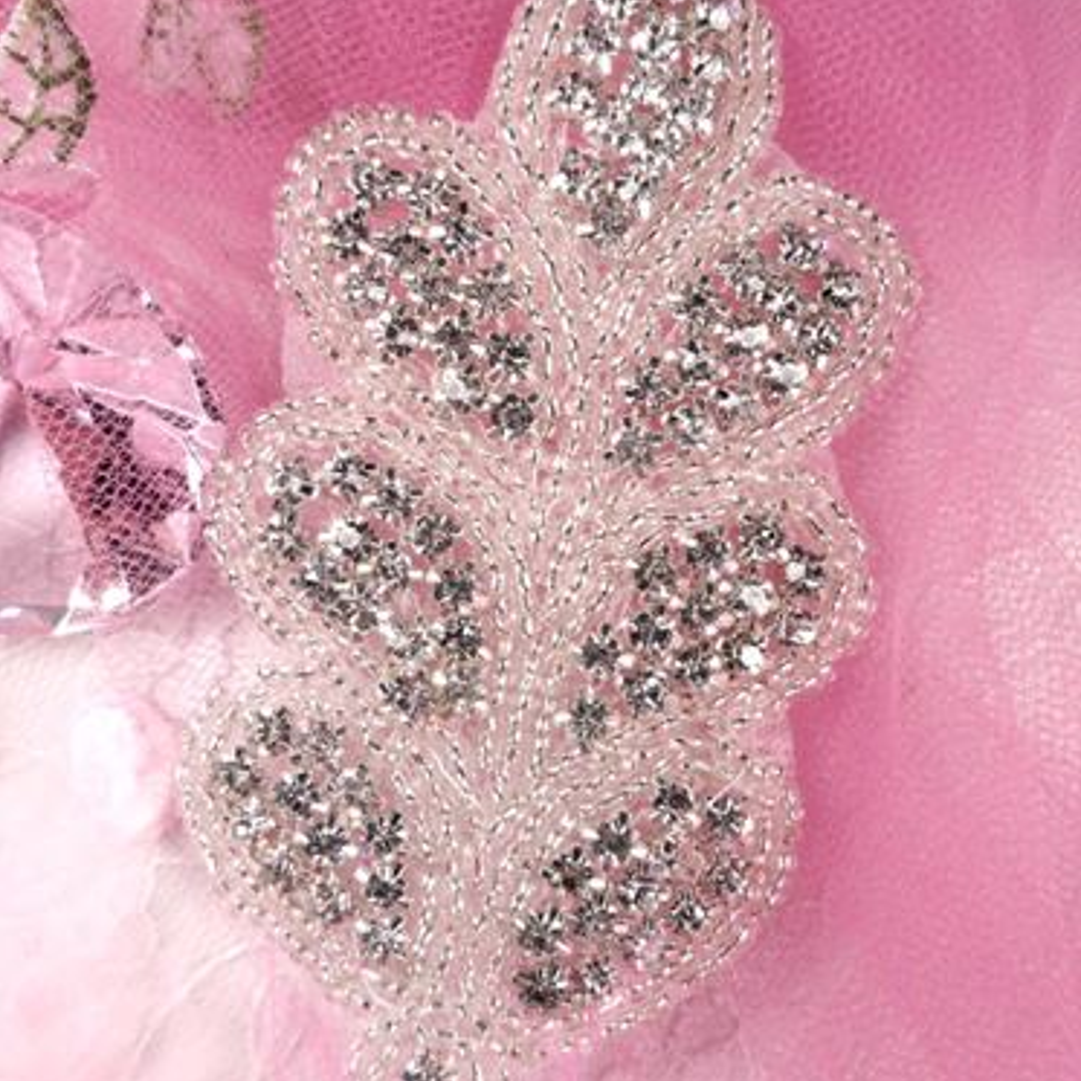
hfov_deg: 51.1
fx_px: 1131
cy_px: 571
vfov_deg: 51.1
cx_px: 540
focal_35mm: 32
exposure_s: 1/350
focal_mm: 4.9
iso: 80
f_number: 3.5
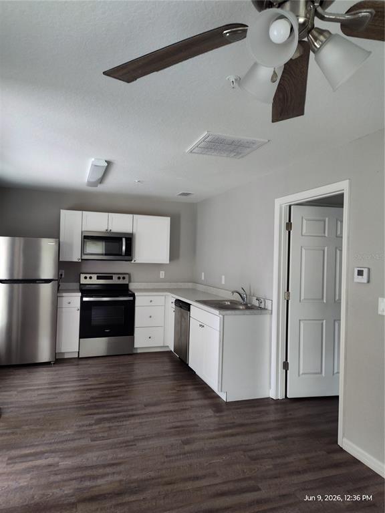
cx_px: 192
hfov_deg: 58.9
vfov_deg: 73.9
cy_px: 256
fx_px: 341
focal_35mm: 23
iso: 681
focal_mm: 5.56
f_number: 1.8
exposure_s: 1/60
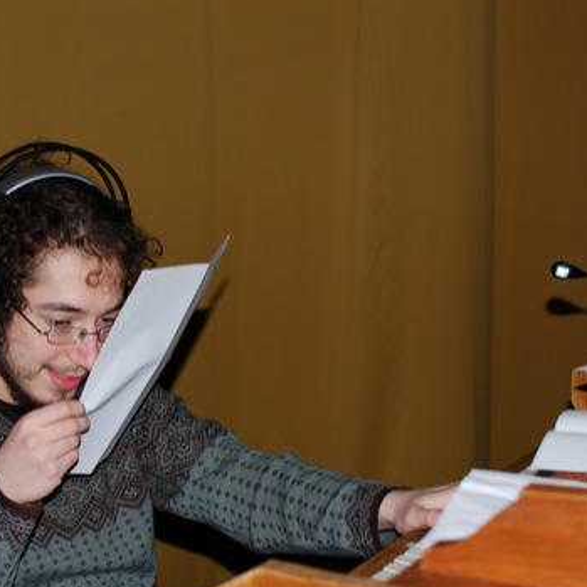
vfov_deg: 21.2
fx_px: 1569
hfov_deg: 20.8
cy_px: 344
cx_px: 86
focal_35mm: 82
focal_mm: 35
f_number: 3.5
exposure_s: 1/60
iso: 400
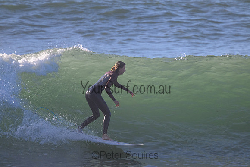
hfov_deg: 2.6
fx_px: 5557
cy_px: 84
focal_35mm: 800
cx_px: 125
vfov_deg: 1.7
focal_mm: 800
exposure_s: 1/2000
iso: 2000
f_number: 11
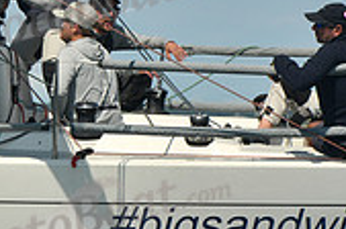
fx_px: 6274
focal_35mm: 654
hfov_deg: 3.2
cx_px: -162
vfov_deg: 2.1
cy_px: 142
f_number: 10
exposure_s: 1/640
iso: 320
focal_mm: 190
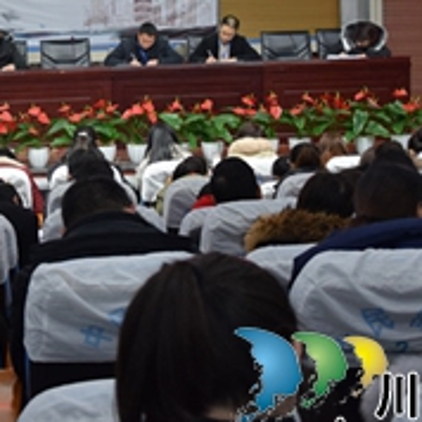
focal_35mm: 86
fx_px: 1186
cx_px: 71
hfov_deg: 19.9
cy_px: 96
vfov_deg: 20.0
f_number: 3.8
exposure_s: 1/60
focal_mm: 24
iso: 1250
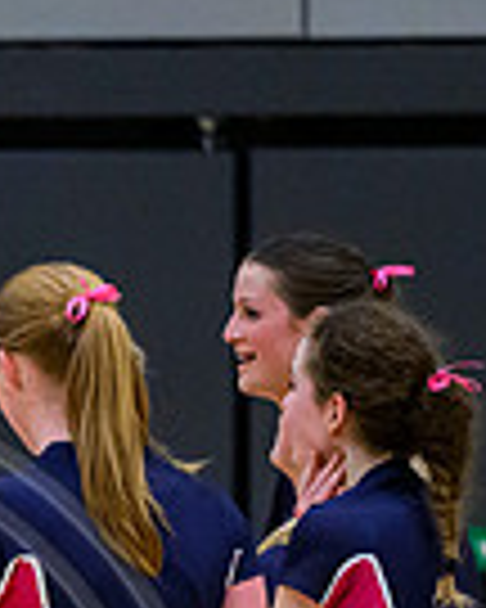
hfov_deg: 1.5
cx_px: -572
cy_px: 934
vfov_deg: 1.9
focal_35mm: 1026
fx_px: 18447
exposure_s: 1/1000
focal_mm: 200
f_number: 3.2
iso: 6400
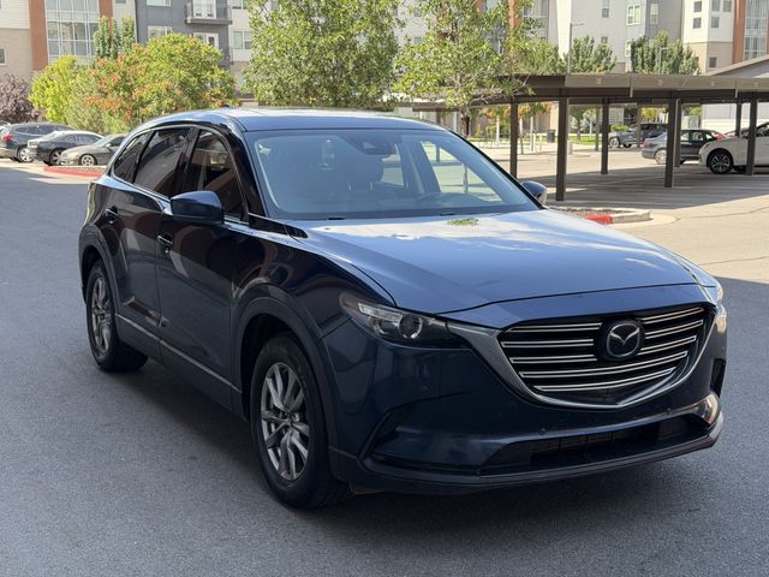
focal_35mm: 48
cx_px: 384
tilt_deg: -9.2
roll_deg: +0.5
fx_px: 1066
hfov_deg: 39.7
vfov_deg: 30.3
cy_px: 288
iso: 80
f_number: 1.78
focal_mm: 6.76
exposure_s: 1/747
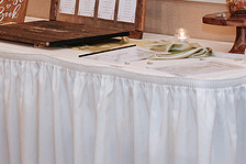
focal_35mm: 136
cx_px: 87
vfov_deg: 9.9
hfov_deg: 15.1
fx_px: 929
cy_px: -30
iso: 800
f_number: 3.2
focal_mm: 35
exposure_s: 1/200
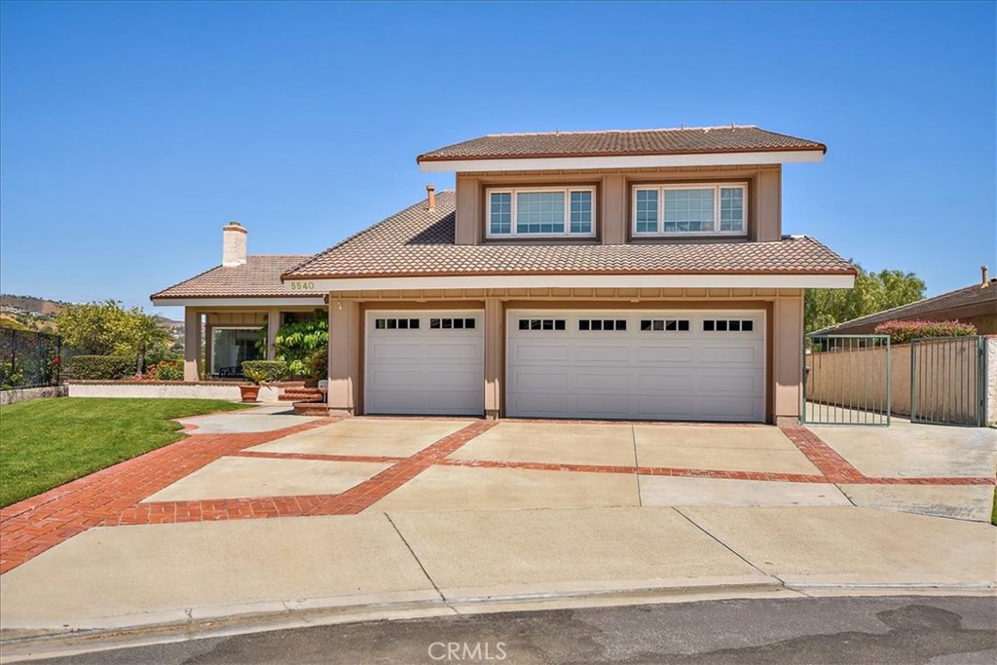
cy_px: 332
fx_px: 831
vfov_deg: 43.6
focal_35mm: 30
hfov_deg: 61.9
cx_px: 498
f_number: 5
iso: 100
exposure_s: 1/800
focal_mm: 20
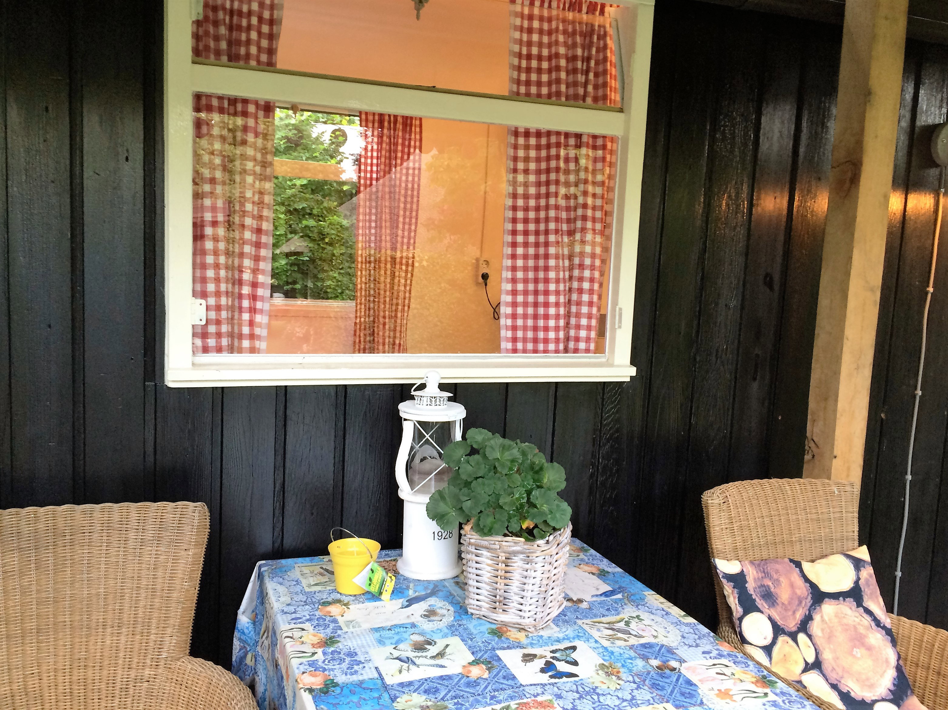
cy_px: 355
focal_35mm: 29
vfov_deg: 48.2
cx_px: 474
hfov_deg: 61.7
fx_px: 794
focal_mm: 4.15
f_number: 2.2
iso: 100
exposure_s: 1/33
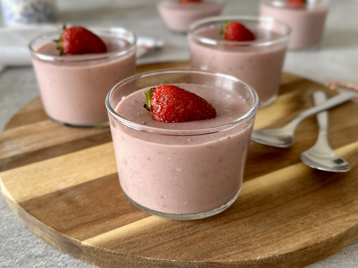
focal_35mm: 24
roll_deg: +2.1
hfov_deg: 71.6
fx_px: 248
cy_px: 134
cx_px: 179
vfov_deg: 56.8
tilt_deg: -28.3
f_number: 1.78
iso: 125
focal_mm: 6.86
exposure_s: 1/121
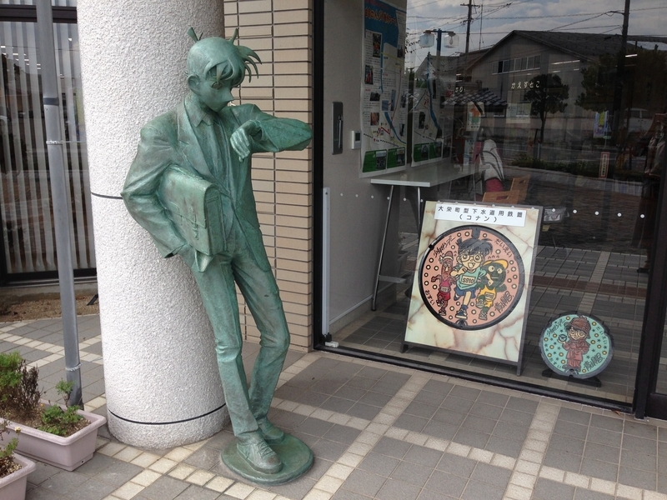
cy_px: 250
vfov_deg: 42.9
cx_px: 334
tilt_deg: -12.3
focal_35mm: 33
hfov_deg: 55.4
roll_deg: -0.7
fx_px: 636
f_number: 2.4
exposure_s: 1/387
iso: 50
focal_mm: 4.12
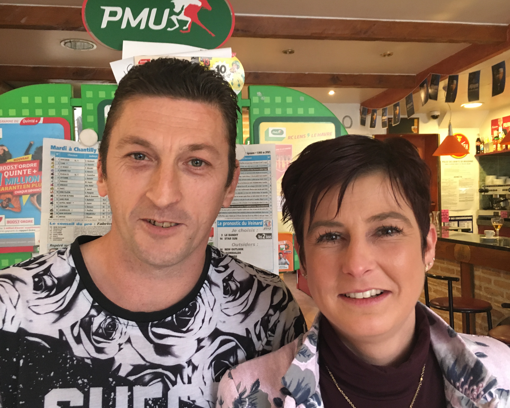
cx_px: 258
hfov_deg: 57.2
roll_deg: +1.3
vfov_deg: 47.1
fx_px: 468
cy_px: 208
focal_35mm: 31
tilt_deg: -0.9
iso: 200
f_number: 2.2
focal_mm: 4.15
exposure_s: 1/20
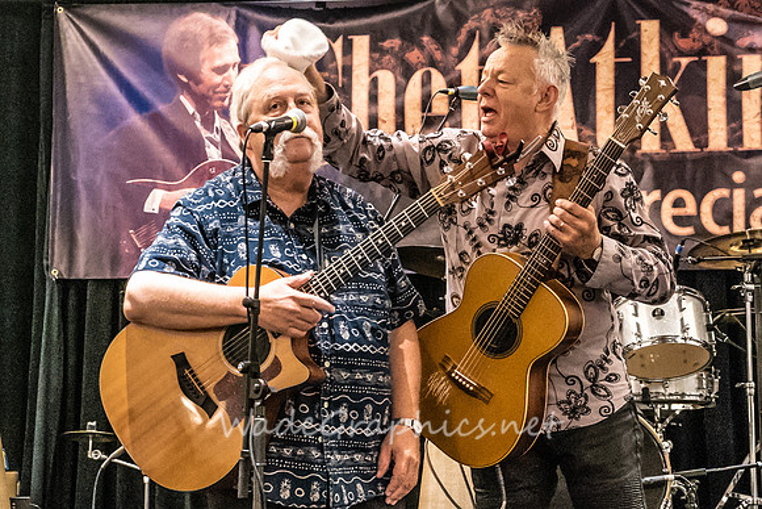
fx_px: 2182
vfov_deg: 13.3
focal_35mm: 103
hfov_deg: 19.8
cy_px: 279
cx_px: 323
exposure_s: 1/200
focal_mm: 61
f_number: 5.6
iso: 16000
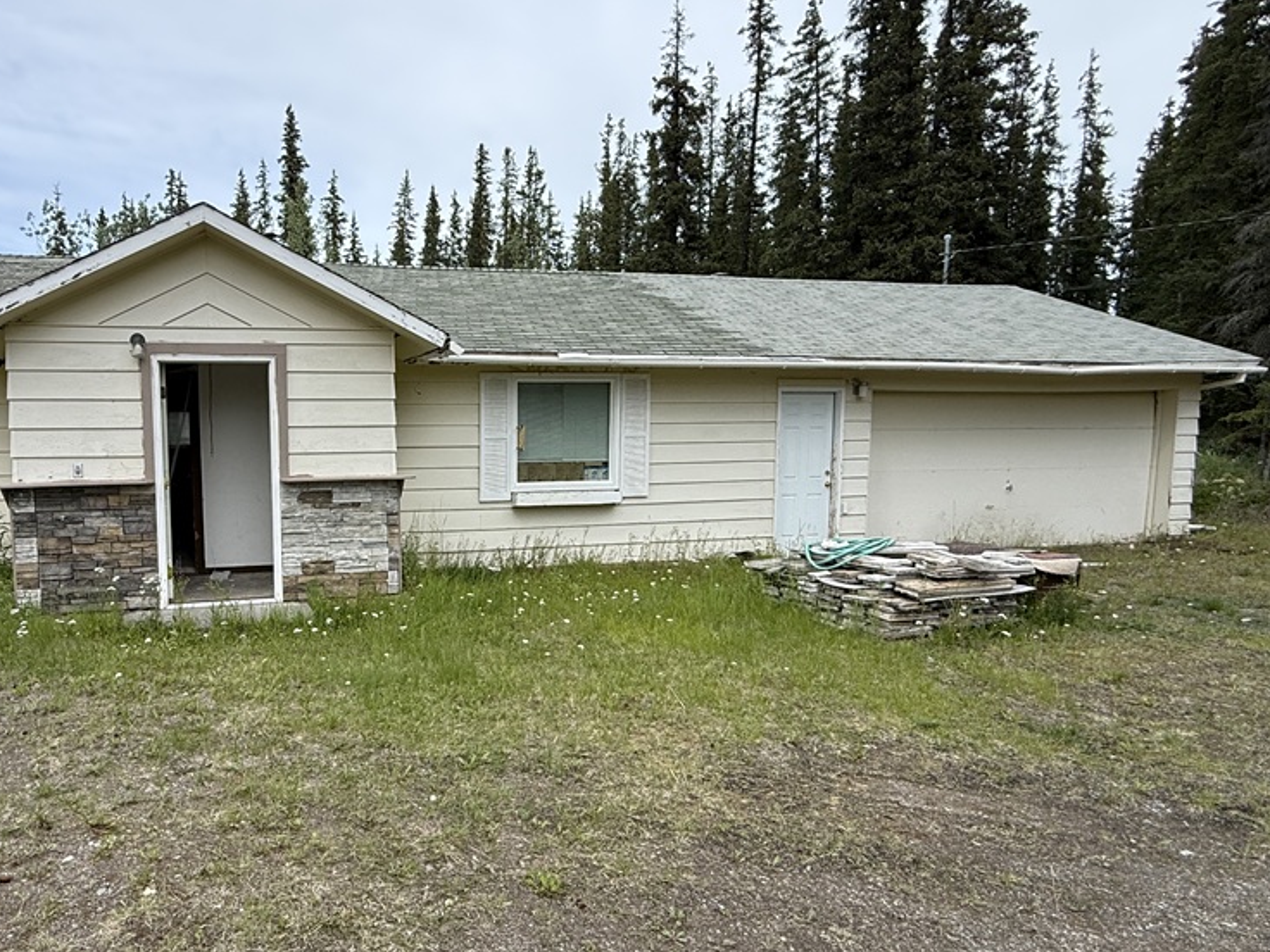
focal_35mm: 23
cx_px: 410
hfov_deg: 71.5
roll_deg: +0.4
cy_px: 499
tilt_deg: -2.5
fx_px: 844
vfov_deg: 58.9
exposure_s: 1/726
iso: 64
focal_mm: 2.22
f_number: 2.2
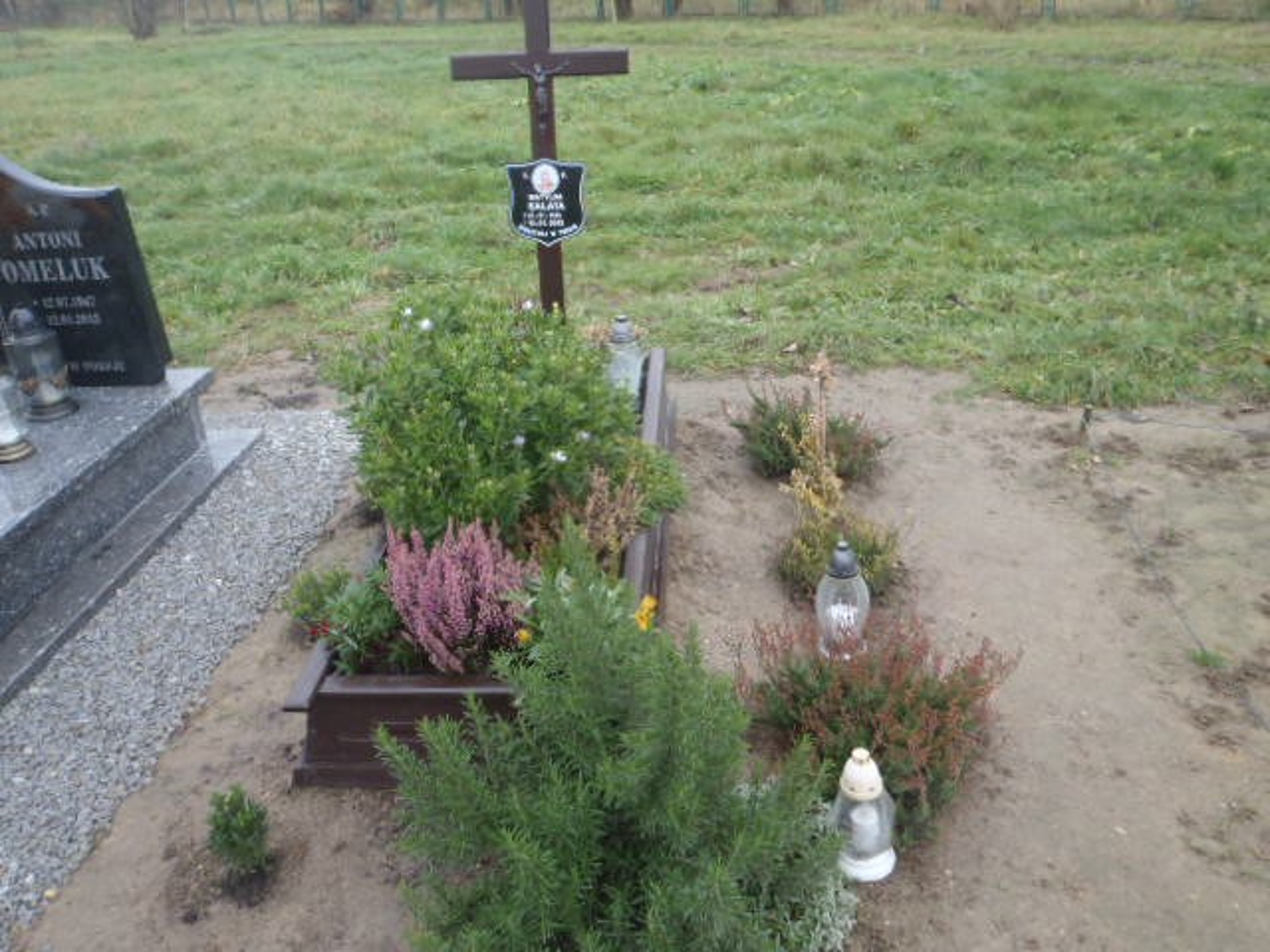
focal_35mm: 28
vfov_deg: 49.7
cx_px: 635
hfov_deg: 63.4
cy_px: 476
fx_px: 1027
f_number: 3.5
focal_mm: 5
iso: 64
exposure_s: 1/50
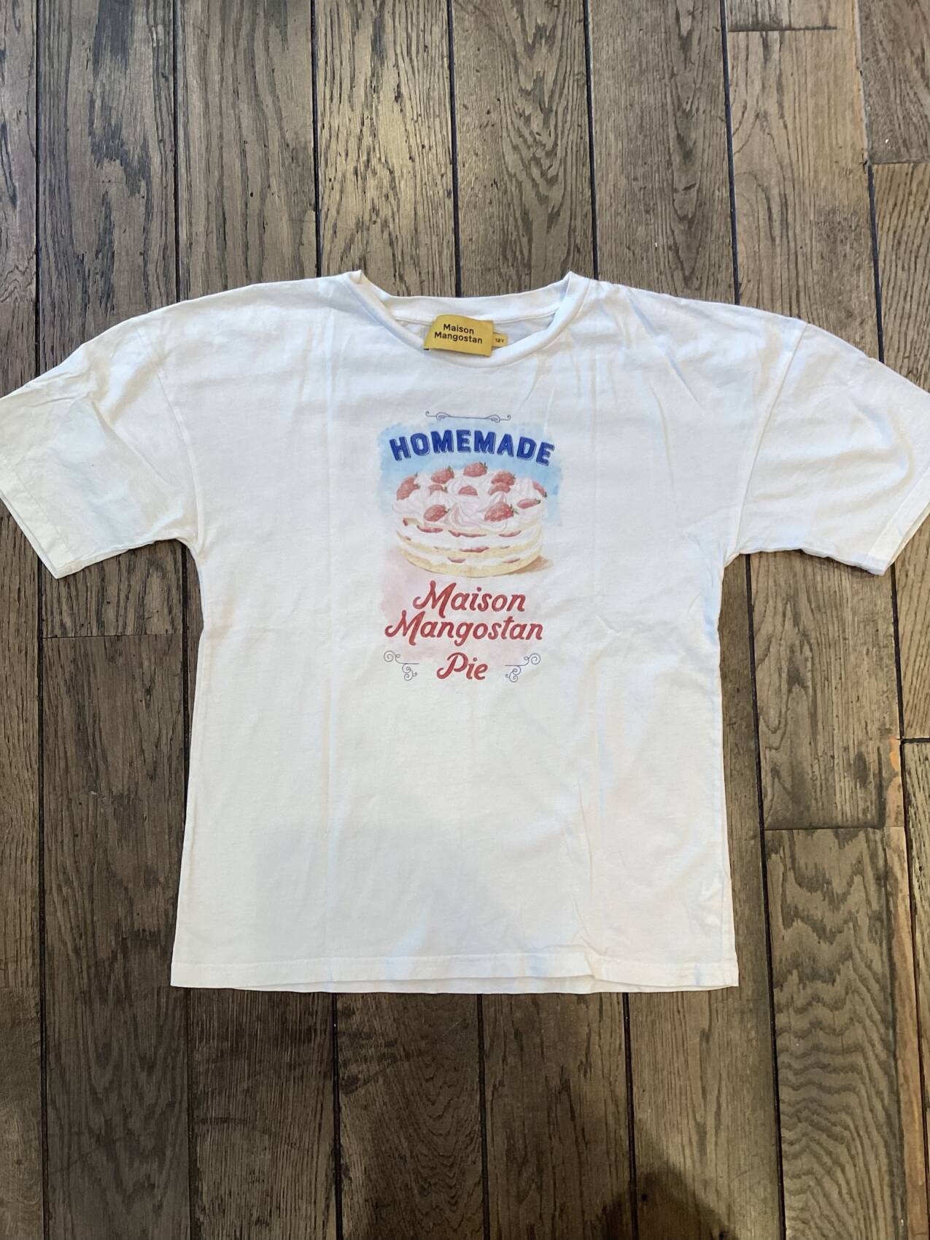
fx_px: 1110
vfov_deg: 58.4
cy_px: 620
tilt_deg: -86.4
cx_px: 465
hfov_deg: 45.4
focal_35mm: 31
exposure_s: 1/100
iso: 80
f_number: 2.4
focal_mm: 3.3
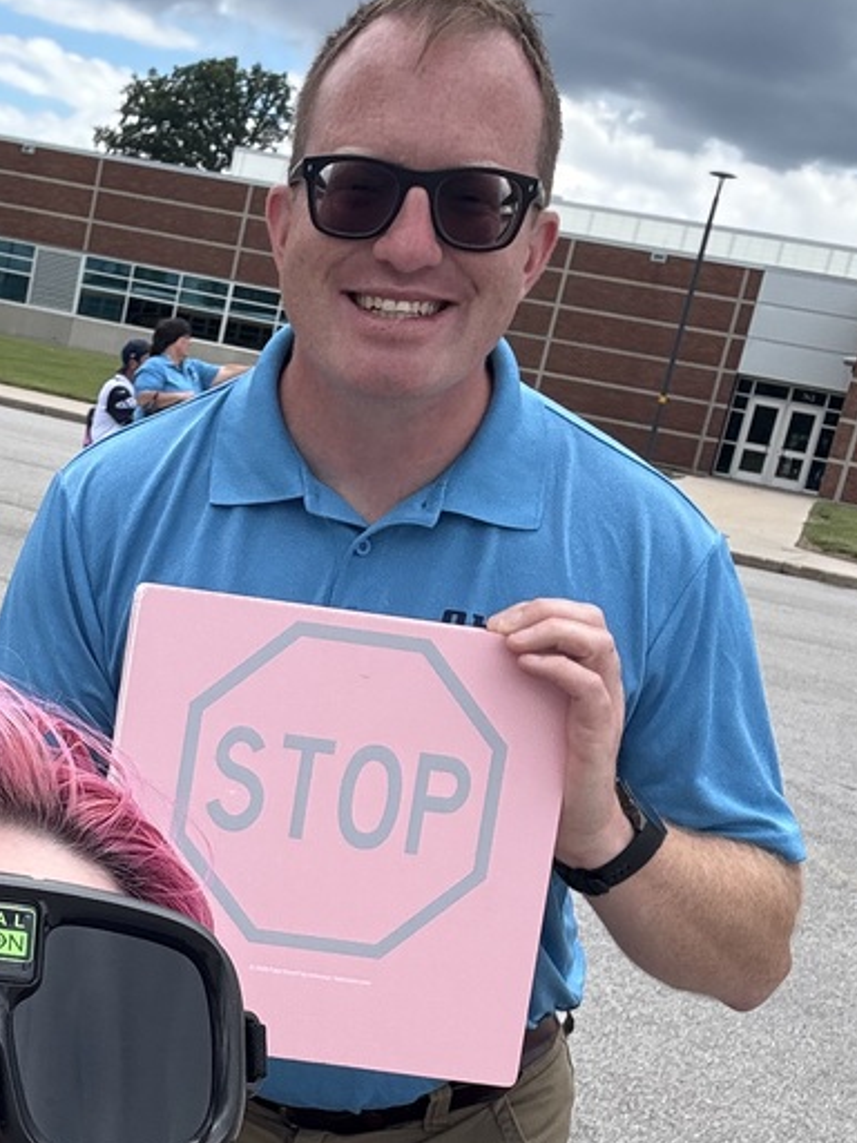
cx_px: 105
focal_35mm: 60
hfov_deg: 23.8
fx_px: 1981
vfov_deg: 31.8
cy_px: 797
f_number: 1.9
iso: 25
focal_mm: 2.69
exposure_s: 1/614
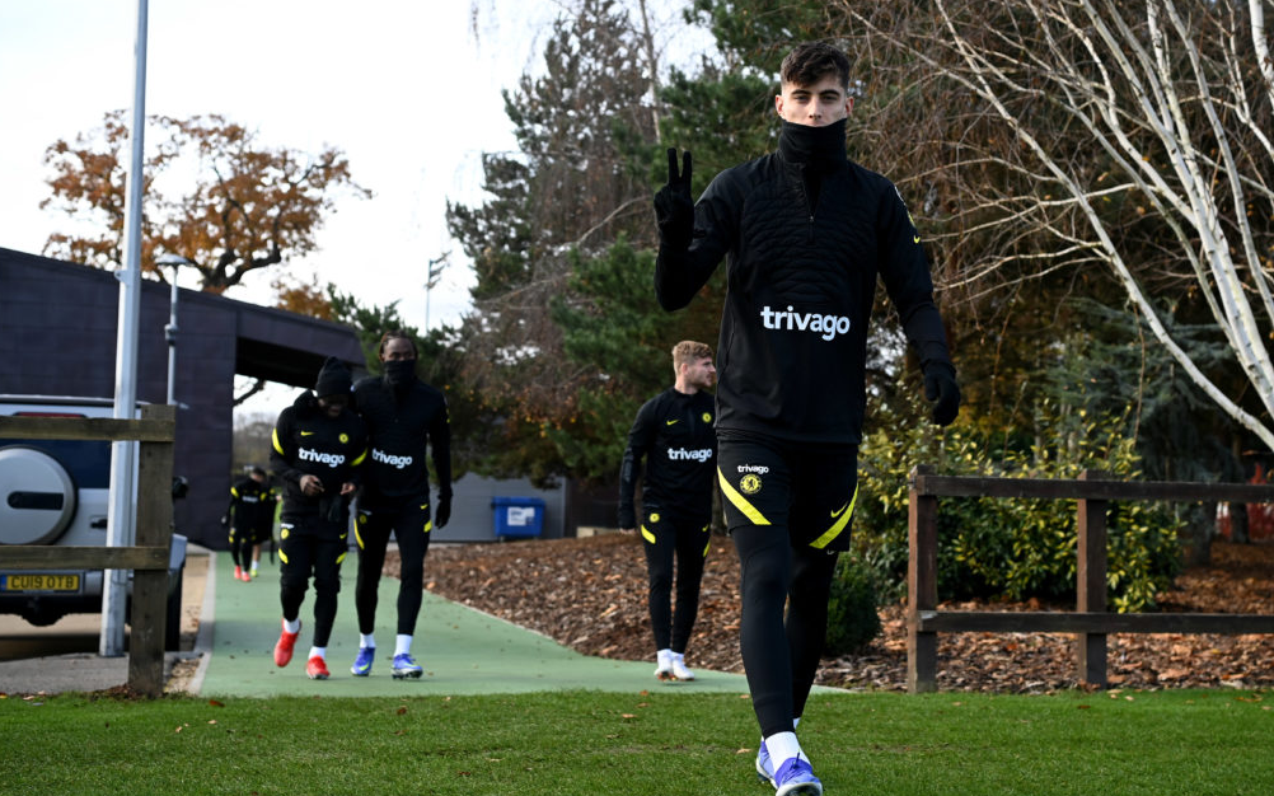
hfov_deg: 40.3
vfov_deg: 25.8
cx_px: 643
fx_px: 1736
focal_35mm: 50
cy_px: 432
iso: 250
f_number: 5
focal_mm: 48
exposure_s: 1/640
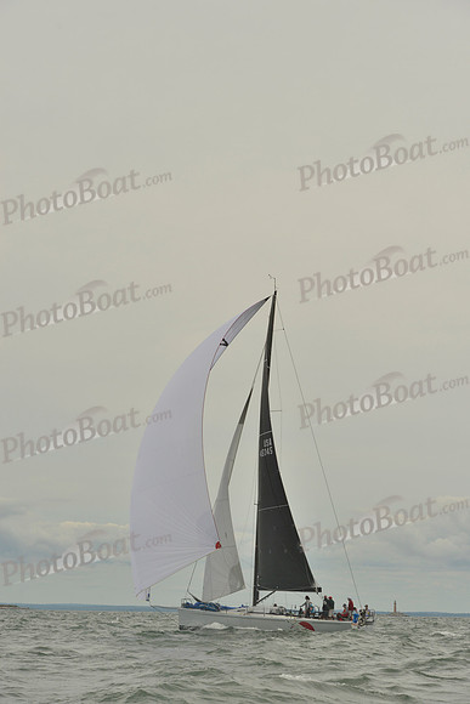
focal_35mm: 70
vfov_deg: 28.8
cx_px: 235
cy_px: 352
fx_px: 1370
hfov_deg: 19.5
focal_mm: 70
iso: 400
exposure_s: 1/1250
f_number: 10
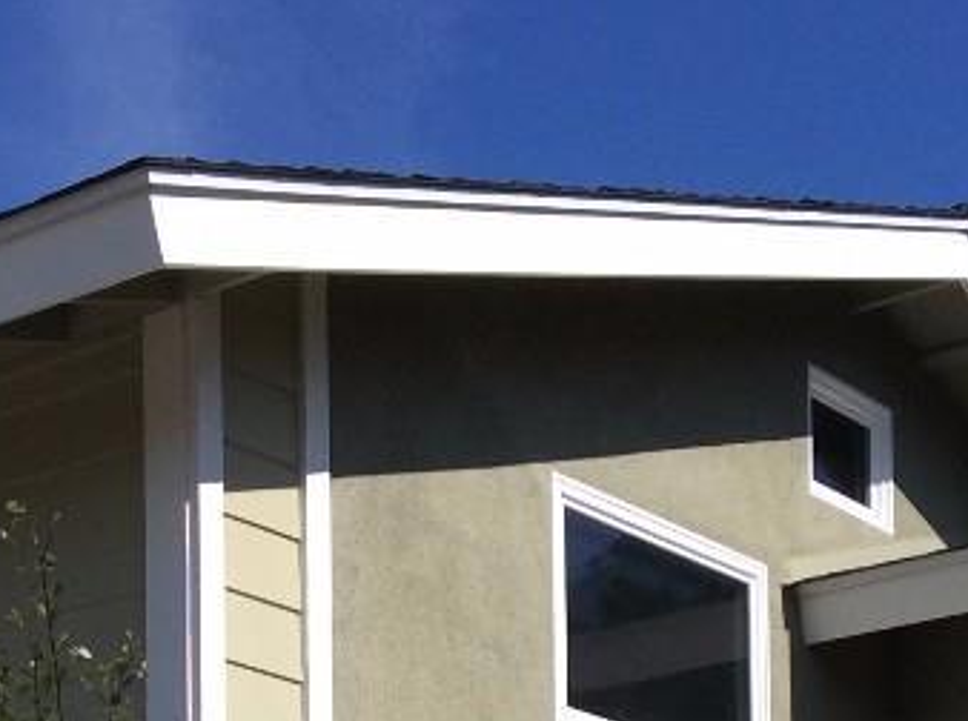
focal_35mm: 100
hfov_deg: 19.7
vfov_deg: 14.0
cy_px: 997
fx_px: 2790
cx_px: 516
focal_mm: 3.3
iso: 32
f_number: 2.4
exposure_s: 1/2387
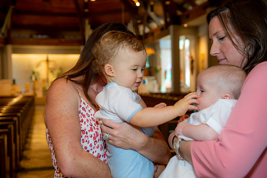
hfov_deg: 41.1
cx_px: 134
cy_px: 89
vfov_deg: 28.0
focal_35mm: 48
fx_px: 356
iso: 1000
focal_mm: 48
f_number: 4
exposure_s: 1/100
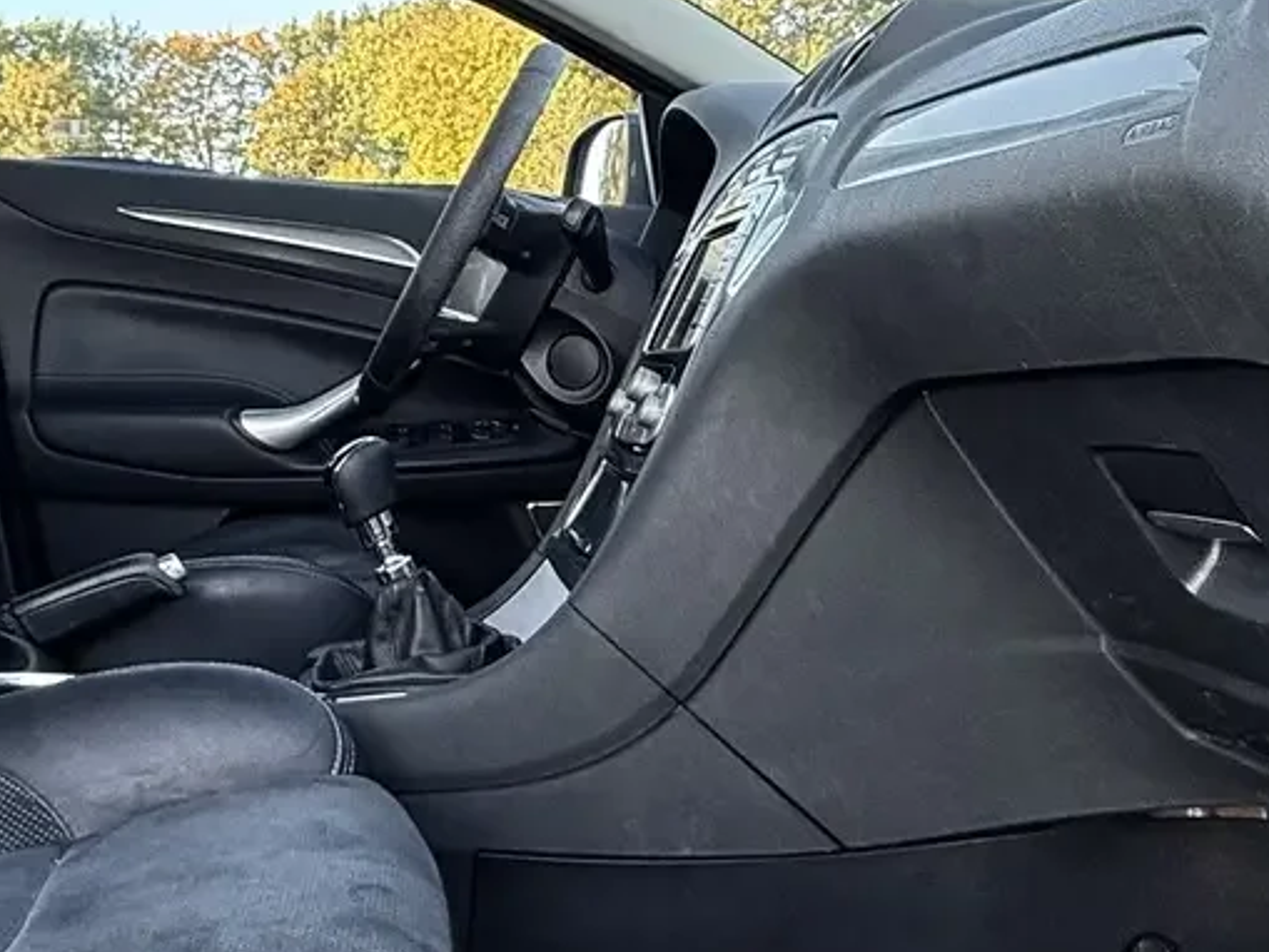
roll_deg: +0.7
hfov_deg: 41.7
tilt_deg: +1.3
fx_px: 1613
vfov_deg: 32.5
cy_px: 289
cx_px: 319
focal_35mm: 44
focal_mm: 2.22
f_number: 2.2
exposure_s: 1/99
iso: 80
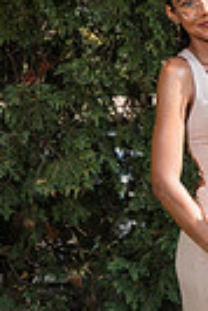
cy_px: 103
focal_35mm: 145
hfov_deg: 9.3
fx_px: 1253
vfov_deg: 14.1
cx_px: 278
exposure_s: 1/250
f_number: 5
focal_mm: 43
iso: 200
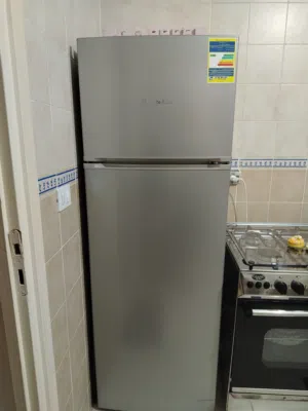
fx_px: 285
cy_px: 206
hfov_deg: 56.8
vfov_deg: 71.6
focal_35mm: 24
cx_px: 154
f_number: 1.75
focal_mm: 5.25
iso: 1728
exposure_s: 1/24
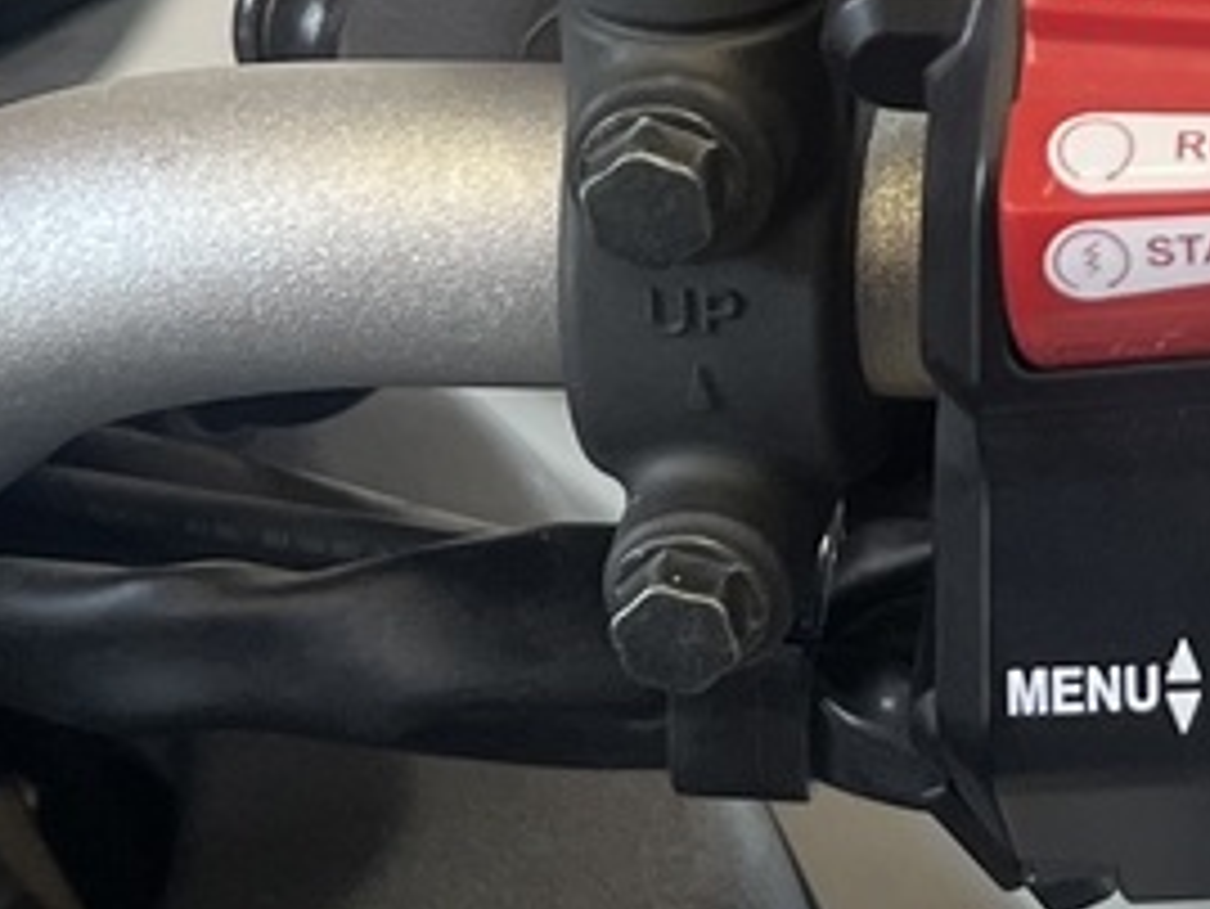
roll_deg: -14.3
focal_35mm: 139
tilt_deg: -19.6
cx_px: 1822
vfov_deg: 10.5
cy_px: -184
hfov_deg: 13.4
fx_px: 4861
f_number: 1.6
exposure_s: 1/100
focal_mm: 5.1
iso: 100
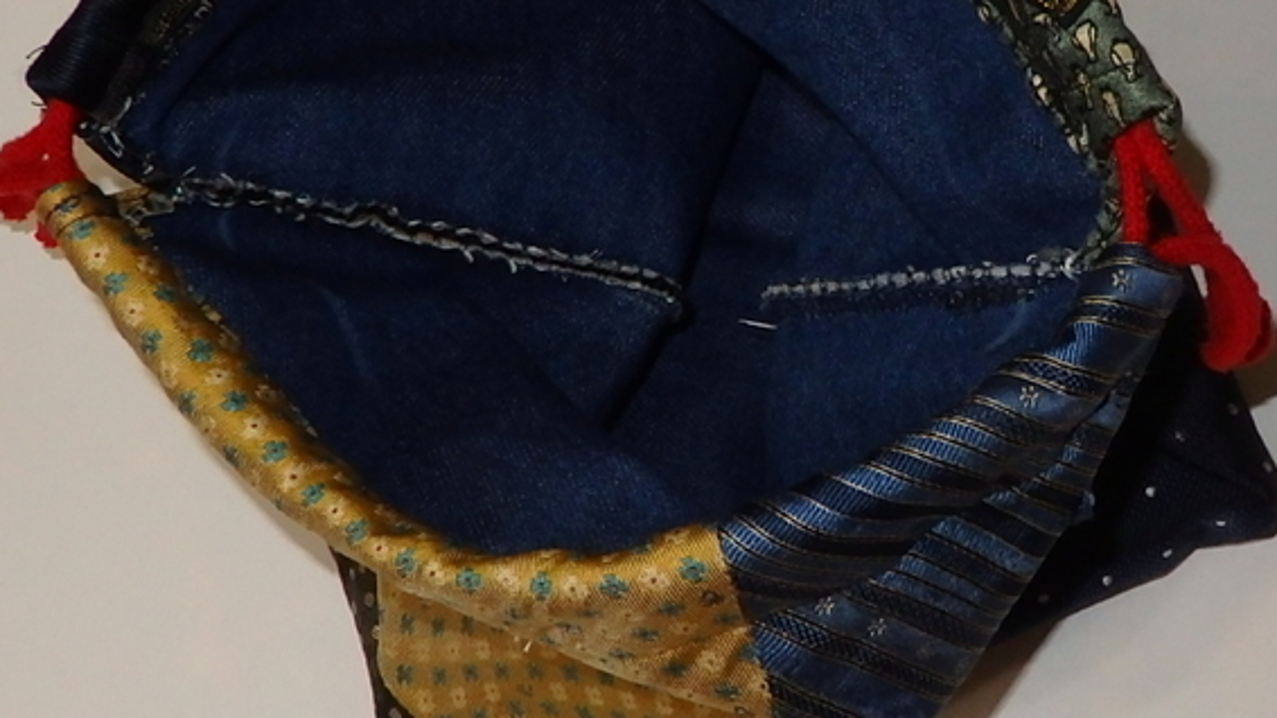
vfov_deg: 11.6
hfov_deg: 20.5
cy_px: 400
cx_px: 900
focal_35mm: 104
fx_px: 3521
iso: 320
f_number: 3.8
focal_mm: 8
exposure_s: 1/40
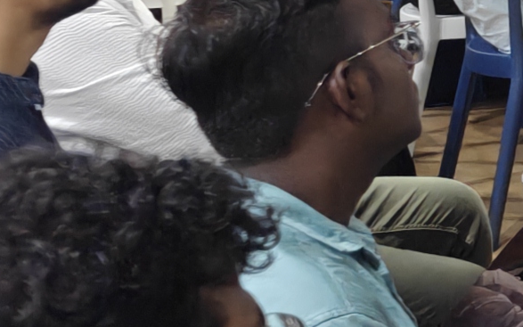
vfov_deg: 7.6
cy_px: -112
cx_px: 1478
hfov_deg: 9.9
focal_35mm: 170
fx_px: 2423
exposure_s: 1/100
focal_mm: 6.06
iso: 200
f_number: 1.6
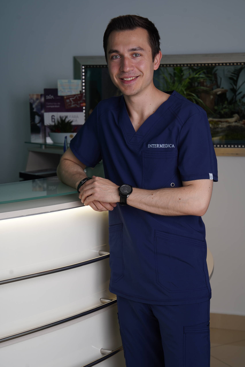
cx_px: 122
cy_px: 184
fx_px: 714
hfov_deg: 19.5
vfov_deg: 28.8
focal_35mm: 70
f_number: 7.1
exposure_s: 1/160
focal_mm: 70
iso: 125
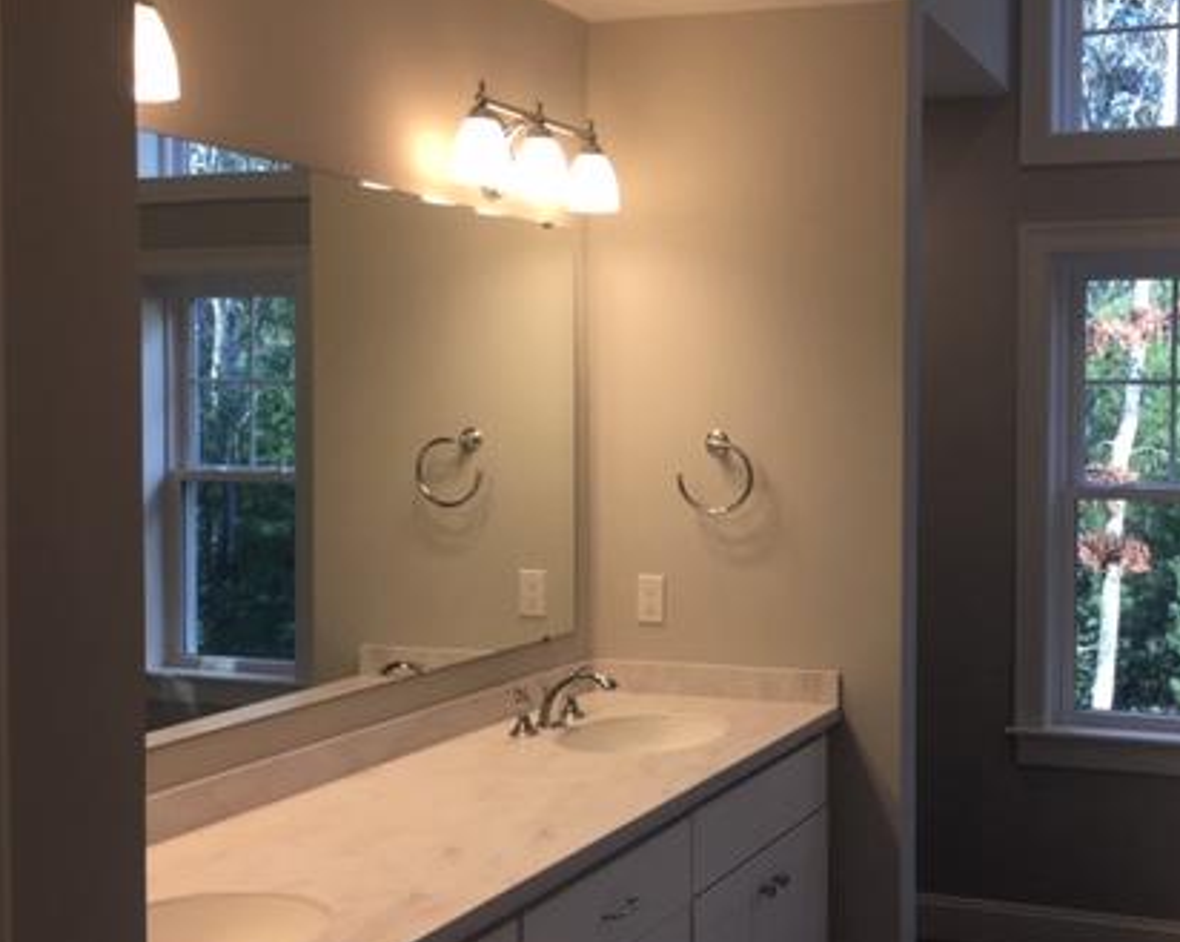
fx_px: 1536
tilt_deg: -1.6
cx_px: 845
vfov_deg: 34.1
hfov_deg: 41.1
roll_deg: -0.5
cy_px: 481
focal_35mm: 44
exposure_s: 1/120
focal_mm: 4.15
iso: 40
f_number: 2.2
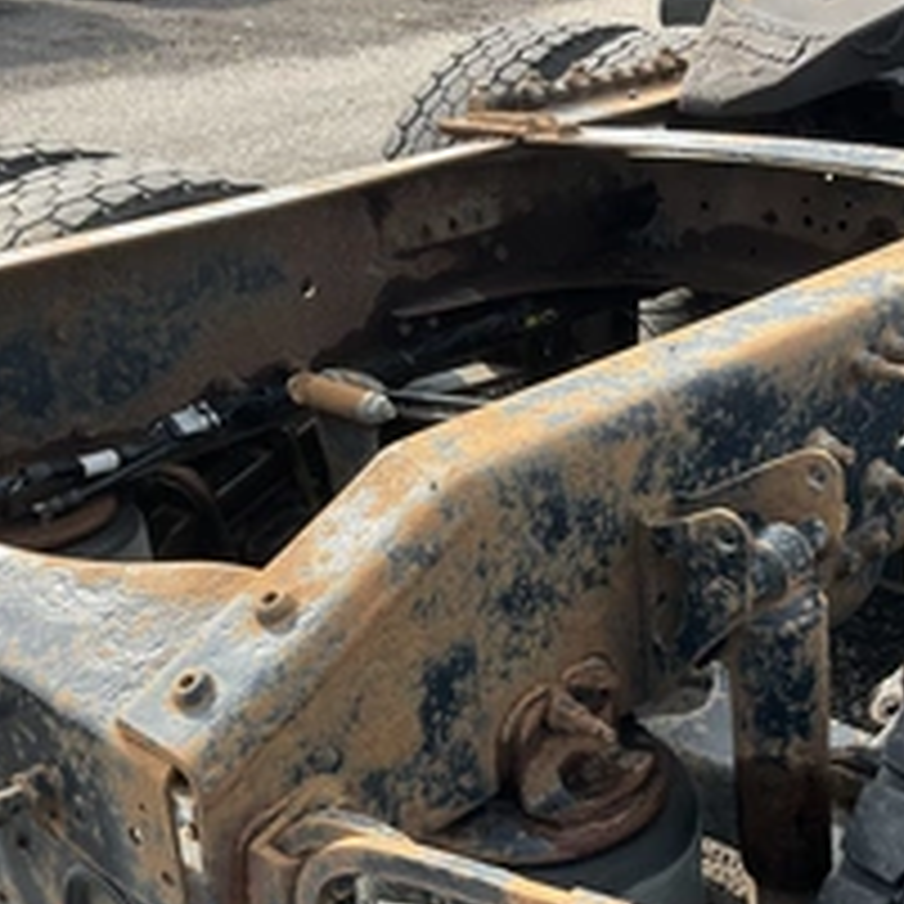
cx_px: 414
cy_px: 567
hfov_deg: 33.4
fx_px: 1507
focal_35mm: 51
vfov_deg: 33.2
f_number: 1.8
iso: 25
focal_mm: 3
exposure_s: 1/465
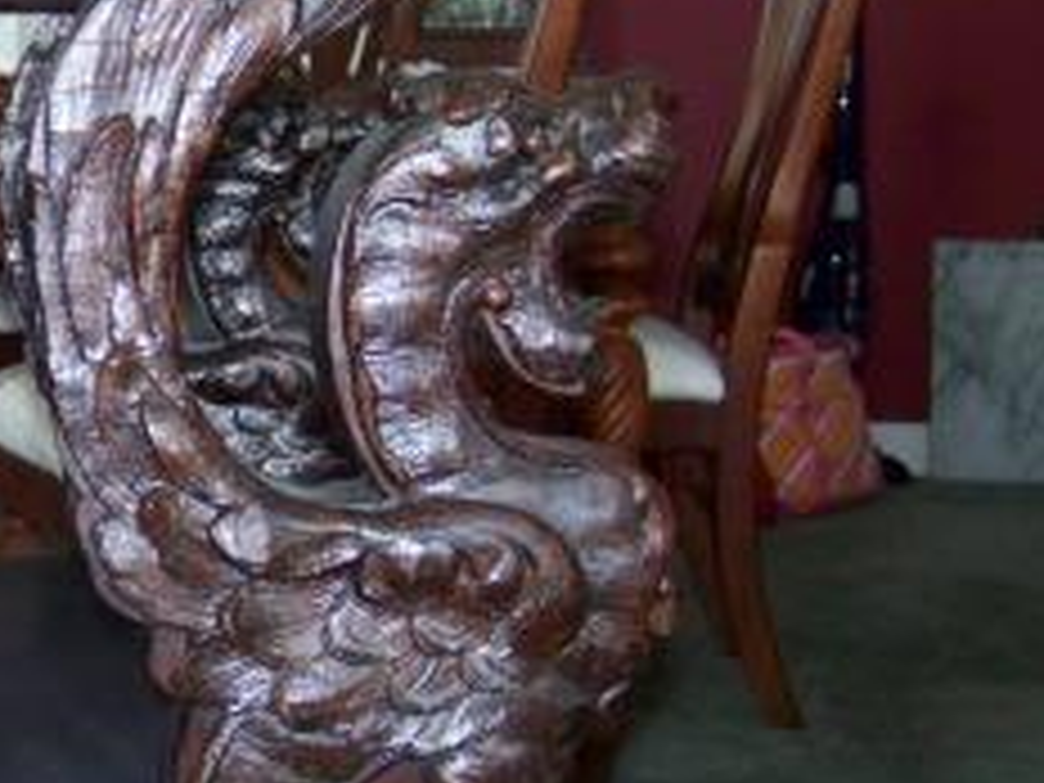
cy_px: 405
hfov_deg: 22.8
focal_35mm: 83
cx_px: 58
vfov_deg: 17.8
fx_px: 2503
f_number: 2.8
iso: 200
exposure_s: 1/30
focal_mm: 6.75
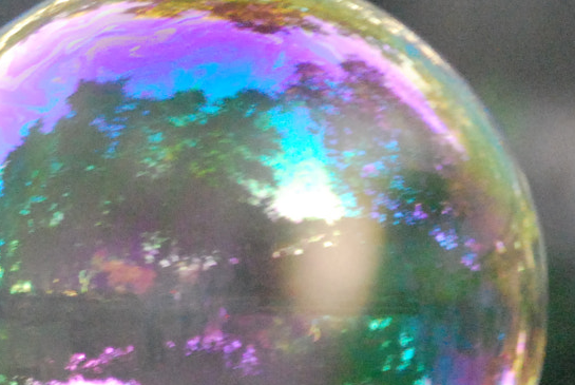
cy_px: 242
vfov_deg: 1.5
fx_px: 14888
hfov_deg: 2.2
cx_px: -124
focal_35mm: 931
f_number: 5.3
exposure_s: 1/160
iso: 1600
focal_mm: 165
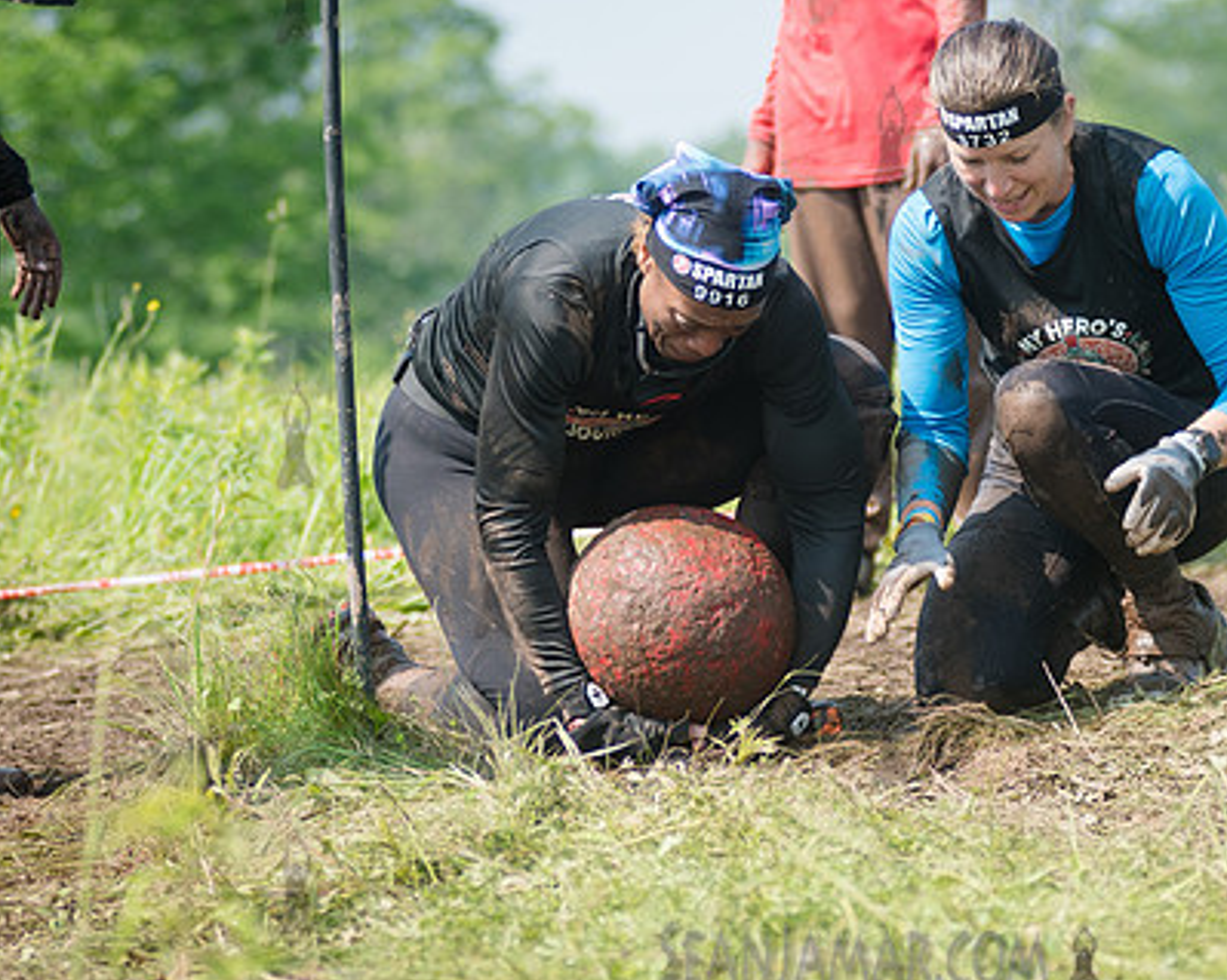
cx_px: 652
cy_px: 431
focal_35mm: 225
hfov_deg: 8.6
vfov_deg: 6.9
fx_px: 8169
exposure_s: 1/1600
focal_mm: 100
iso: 250
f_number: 3.2
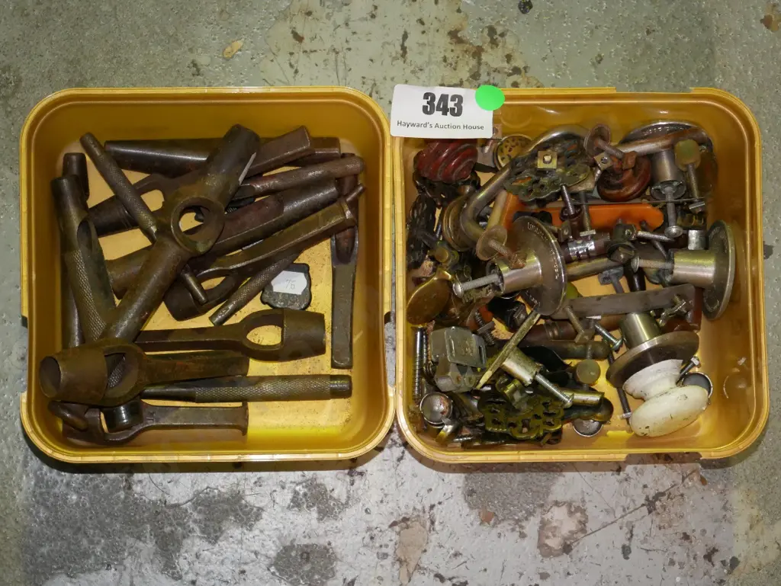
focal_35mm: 104
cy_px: 293
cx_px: 390
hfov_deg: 18.9
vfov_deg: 14.2
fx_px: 2348
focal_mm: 52
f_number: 5.6
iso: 3200
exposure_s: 1/125
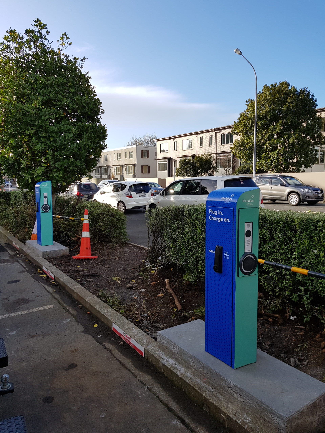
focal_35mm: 26
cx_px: 162
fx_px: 325
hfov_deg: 53.1
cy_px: 216
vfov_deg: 67.3
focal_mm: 4.2
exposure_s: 1/886
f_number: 1.7
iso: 40
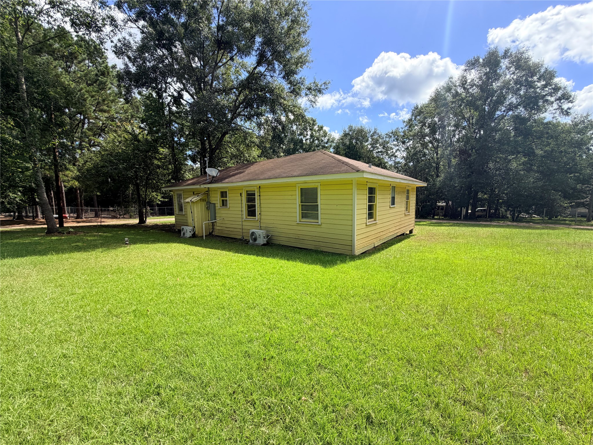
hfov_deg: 102.1
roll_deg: +0.4
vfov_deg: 85.7
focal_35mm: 14
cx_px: 296
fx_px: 240
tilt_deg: -4.1
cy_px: 222
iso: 32
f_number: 2.2
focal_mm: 2.22
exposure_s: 1/770
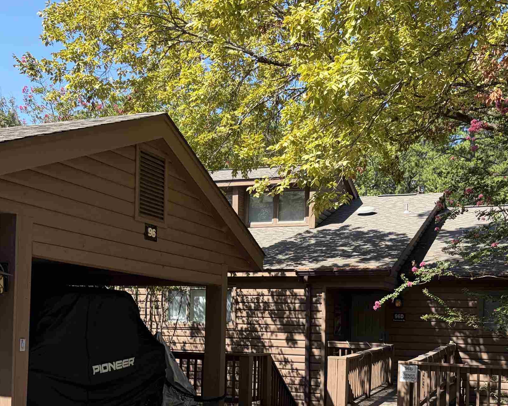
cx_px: 229
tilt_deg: +1.1
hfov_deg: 38.7
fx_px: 722
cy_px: 311
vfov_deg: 30.8
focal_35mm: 48
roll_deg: -1.4
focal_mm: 5.96
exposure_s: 1/1287
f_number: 1.6
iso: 50
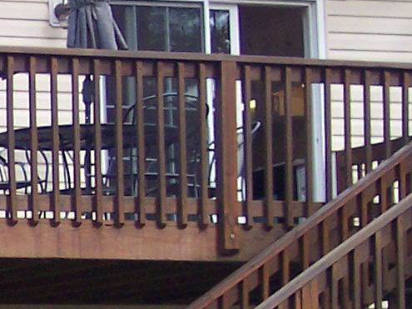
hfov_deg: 9.3
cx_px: -431
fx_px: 2356
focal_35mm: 198
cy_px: 394
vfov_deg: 7.4
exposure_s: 1/350
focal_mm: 8
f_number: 2.8
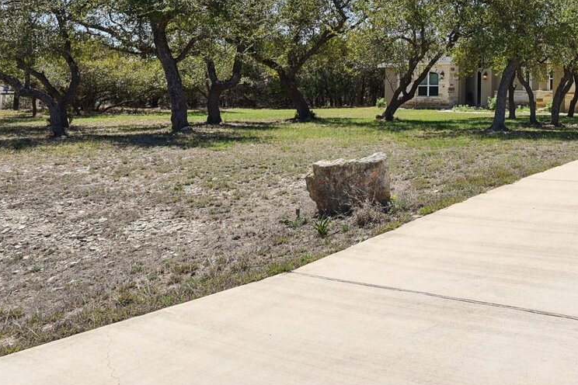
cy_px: 7
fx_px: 594
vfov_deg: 33.2
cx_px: 562
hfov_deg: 44.9
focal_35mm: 37
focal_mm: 17
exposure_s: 1/640
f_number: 8
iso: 400
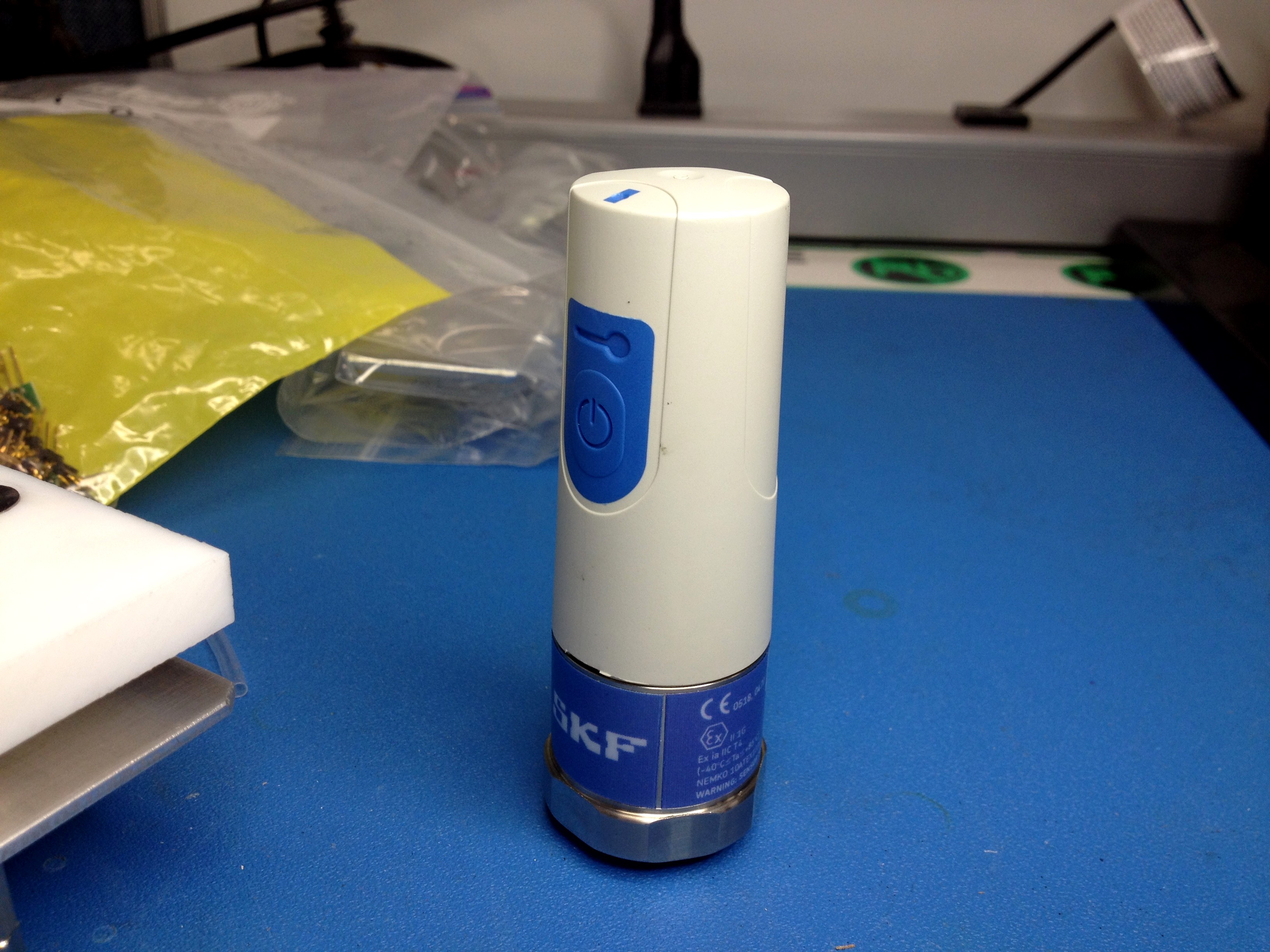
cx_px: 635
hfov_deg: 52.6
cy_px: 476
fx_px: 1284
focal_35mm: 35
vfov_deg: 40.7
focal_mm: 4.28
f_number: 2.4
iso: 80
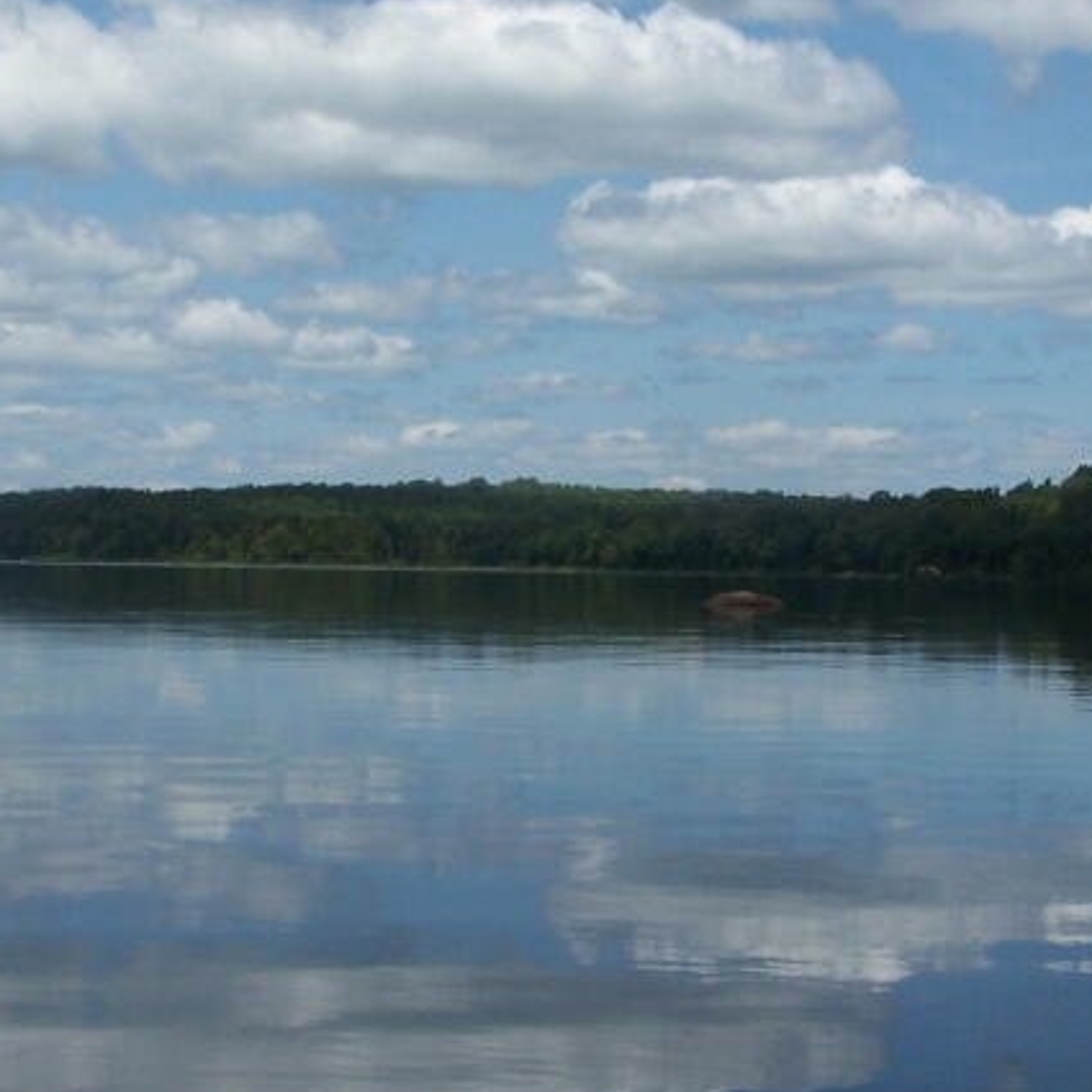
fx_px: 2891
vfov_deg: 21.4
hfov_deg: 21.3
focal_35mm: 81
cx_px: 761
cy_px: 427
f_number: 5.6
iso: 80
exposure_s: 1/800
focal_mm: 6.3
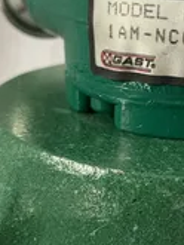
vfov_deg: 30.7
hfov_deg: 22.7
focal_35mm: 63
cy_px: 111
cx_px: 169
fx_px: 446
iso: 320
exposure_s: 1/60
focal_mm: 4.2
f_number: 1.6
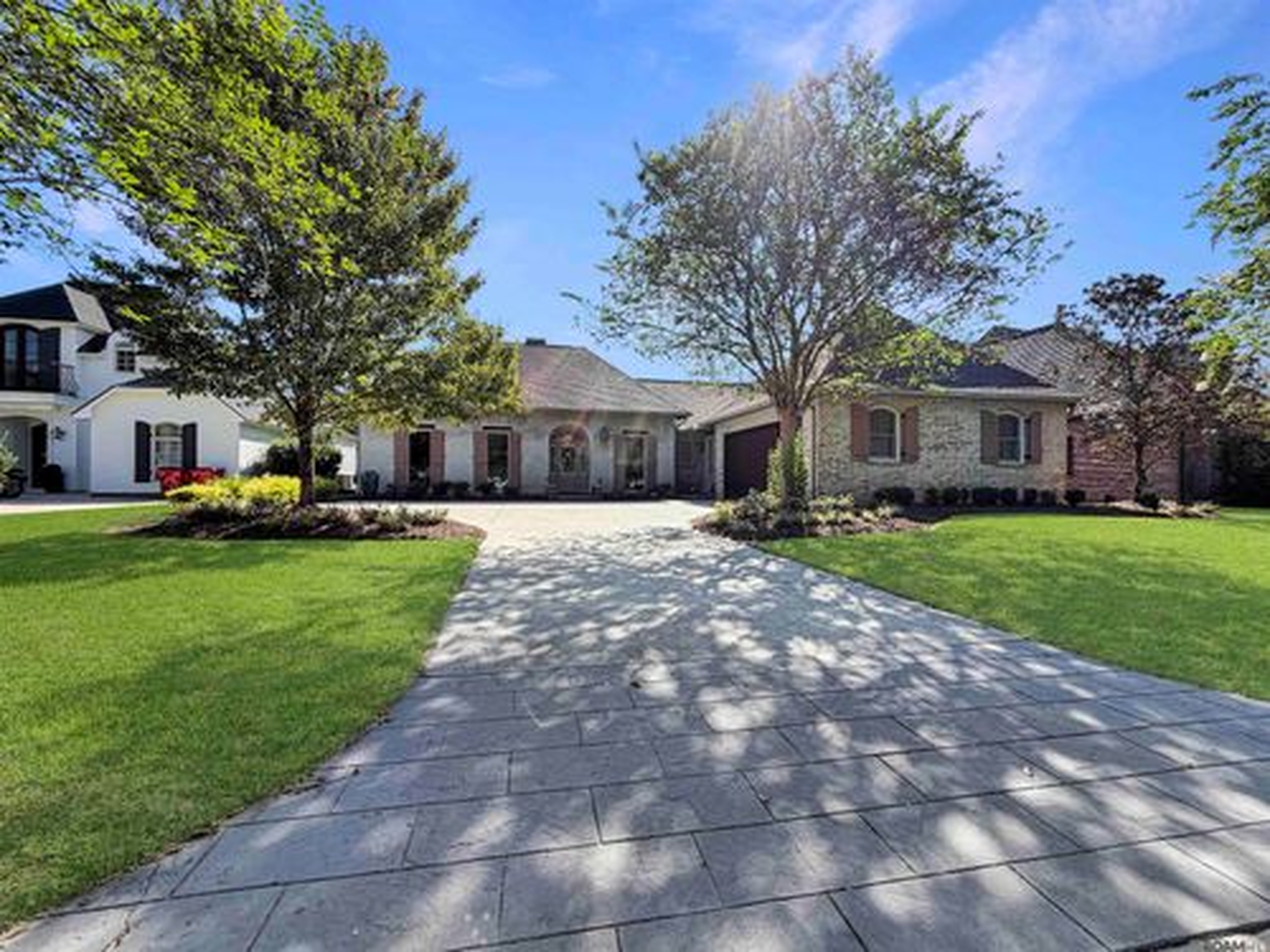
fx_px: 514
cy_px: 476
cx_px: 635
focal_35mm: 14
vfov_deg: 85.7
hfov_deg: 102.1
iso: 32
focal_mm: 2.22
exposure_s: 1/770
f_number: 2.2
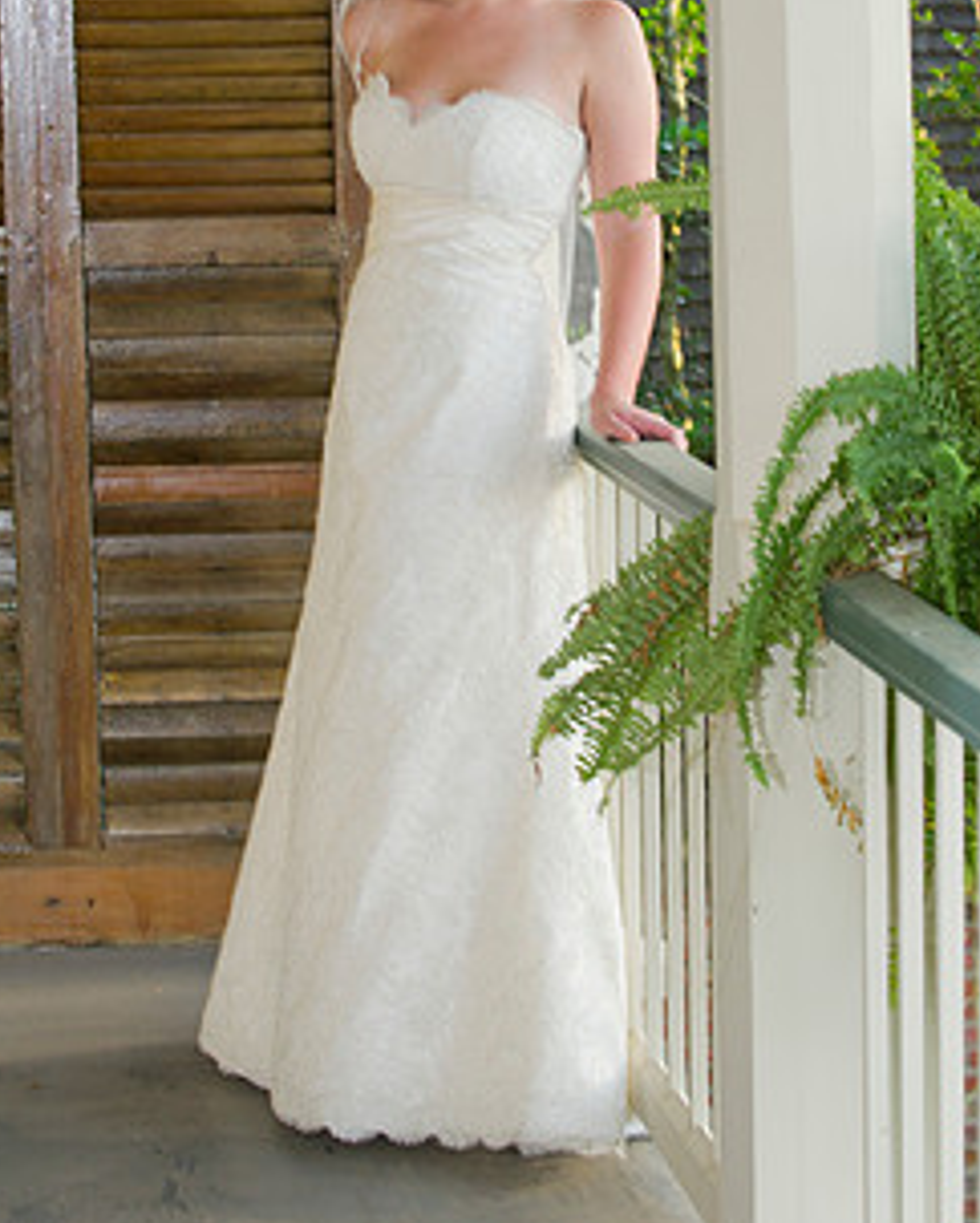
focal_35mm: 109
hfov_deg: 14.1
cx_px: 541
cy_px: 381
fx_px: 3948
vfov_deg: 17.6
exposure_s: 1/60
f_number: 5
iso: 400
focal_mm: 78
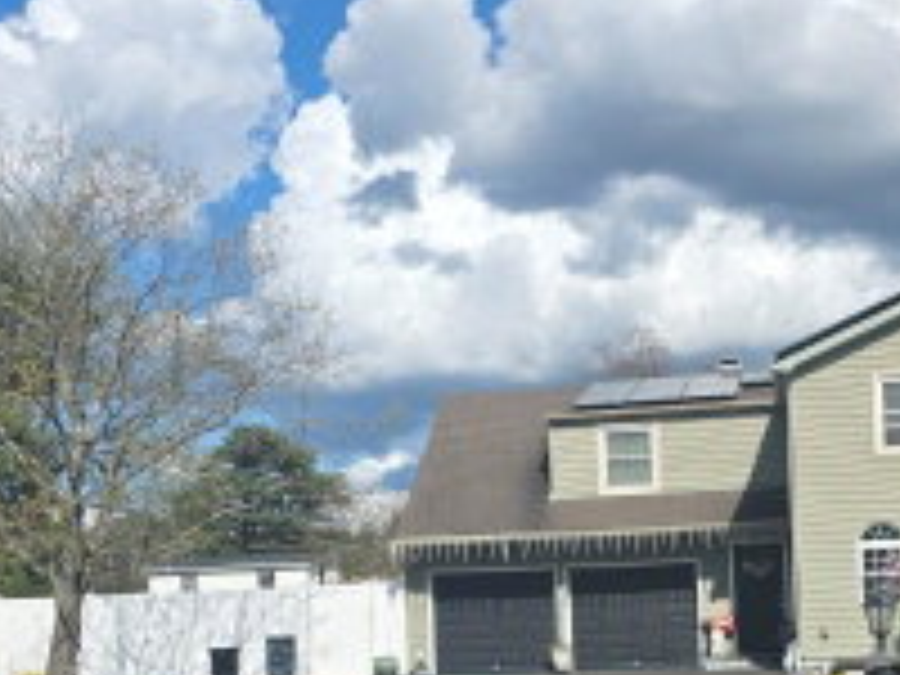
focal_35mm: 59
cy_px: 598
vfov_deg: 24.2
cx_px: 562
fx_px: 1534
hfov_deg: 32.5
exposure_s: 1/7626
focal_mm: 6.3
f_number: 1.7
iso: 80
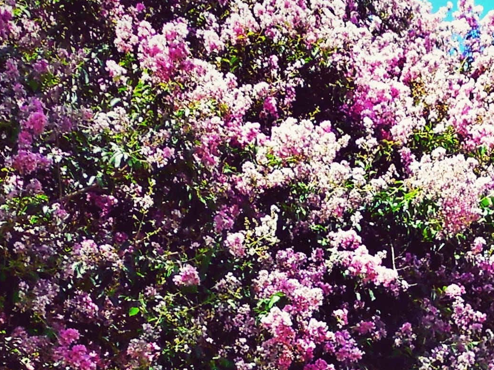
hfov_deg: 13.5
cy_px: 594
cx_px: 556
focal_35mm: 143
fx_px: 2040
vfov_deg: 10.0
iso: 125
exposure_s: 1/400
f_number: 3.6
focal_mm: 5.6
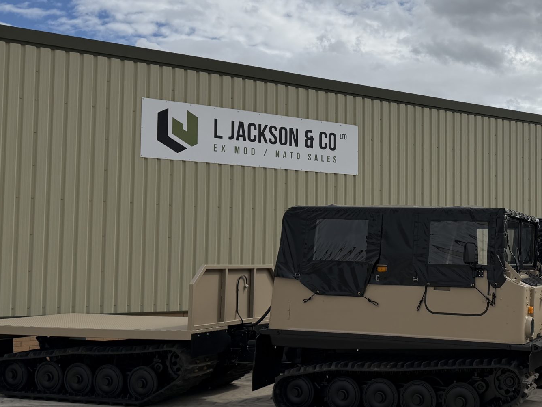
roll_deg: +0.4
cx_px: 464
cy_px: 221
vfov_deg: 31.5
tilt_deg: +4.6
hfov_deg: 39.0
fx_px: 720
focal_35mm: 46
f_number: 1.78
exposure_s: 1/7353
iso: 80
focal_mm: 6.76
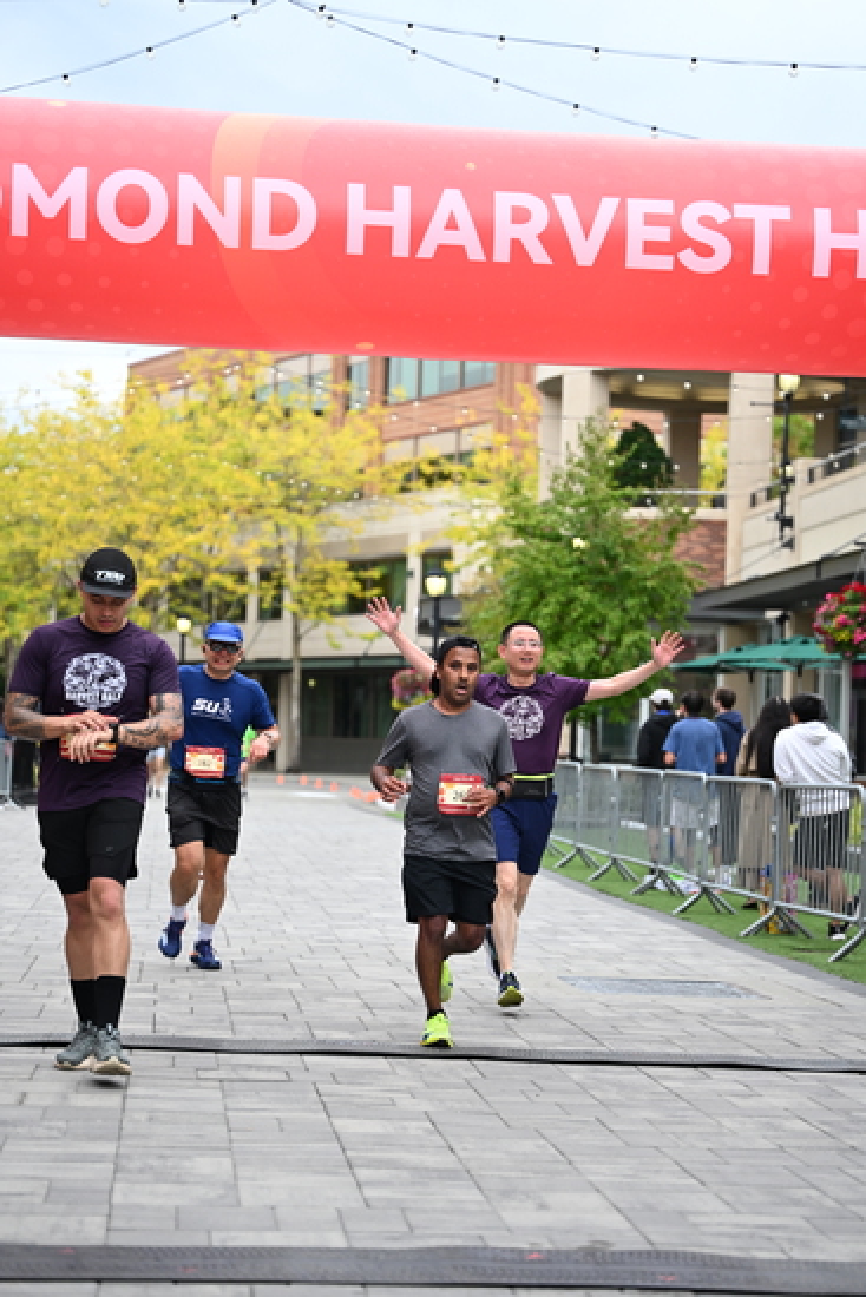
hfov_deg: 18.9
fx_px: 2596
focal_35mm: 72
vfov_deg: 28.1
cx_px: 433
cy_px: 648
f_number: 2.8
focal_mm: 72
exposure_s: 1/2000
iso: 640
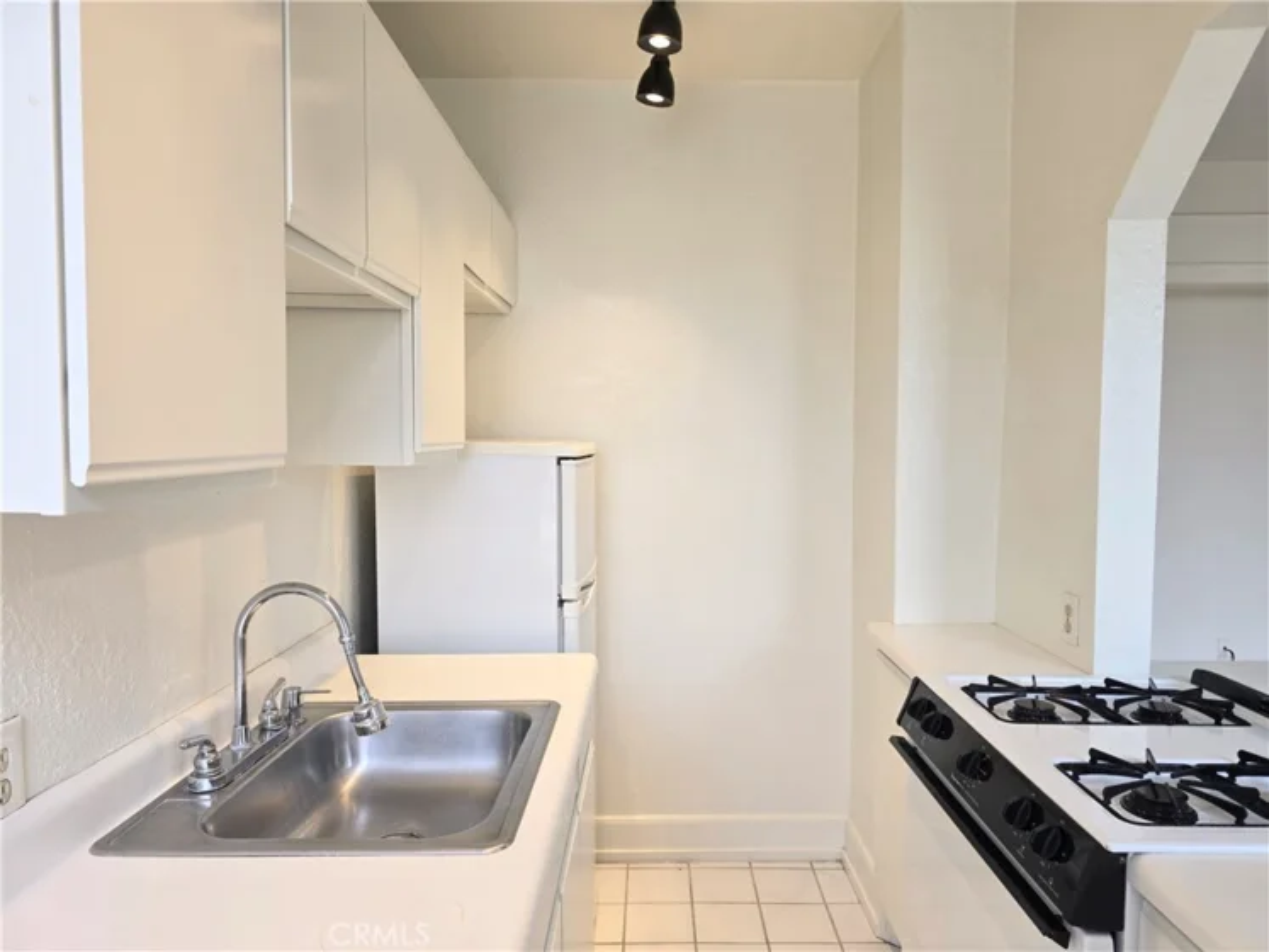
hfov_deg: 73.9
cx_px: 634
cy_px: 476
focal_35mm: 23
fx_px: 843
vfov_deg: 58.9
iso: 50
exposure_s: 1/120
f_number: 1.7
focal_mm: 6.3
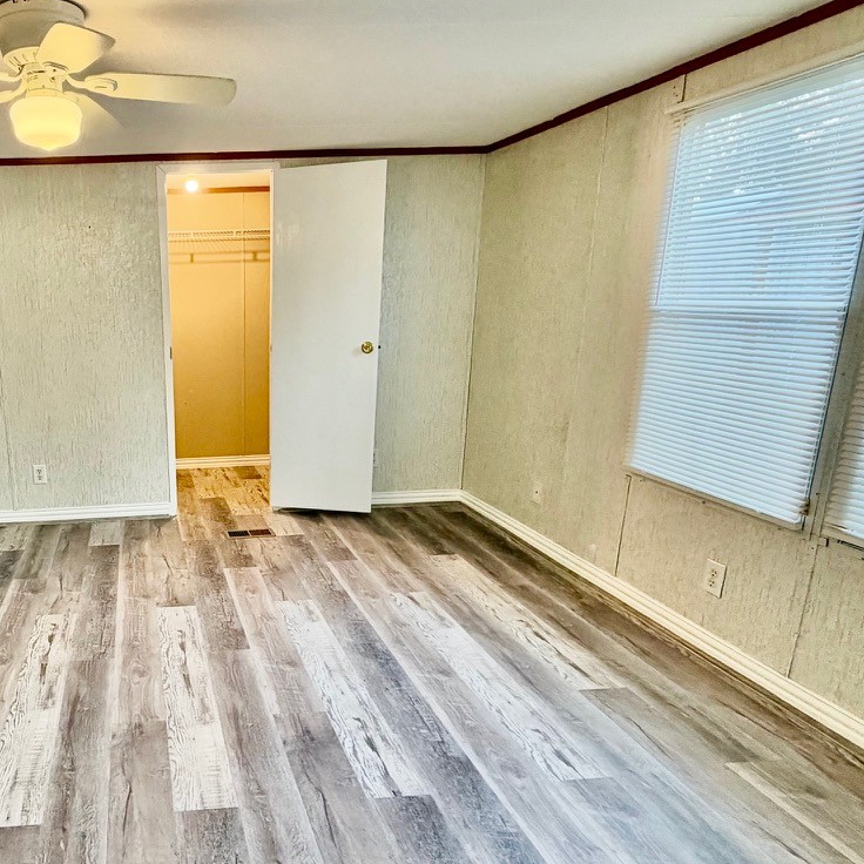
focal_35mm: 24
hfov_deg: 59.8
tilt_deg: -14.8
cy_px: 467
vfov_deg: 64.9
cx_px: 171
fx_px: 678
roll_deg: +2.7
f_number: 2.2
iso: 320
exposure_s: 1/60
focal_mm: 2.22
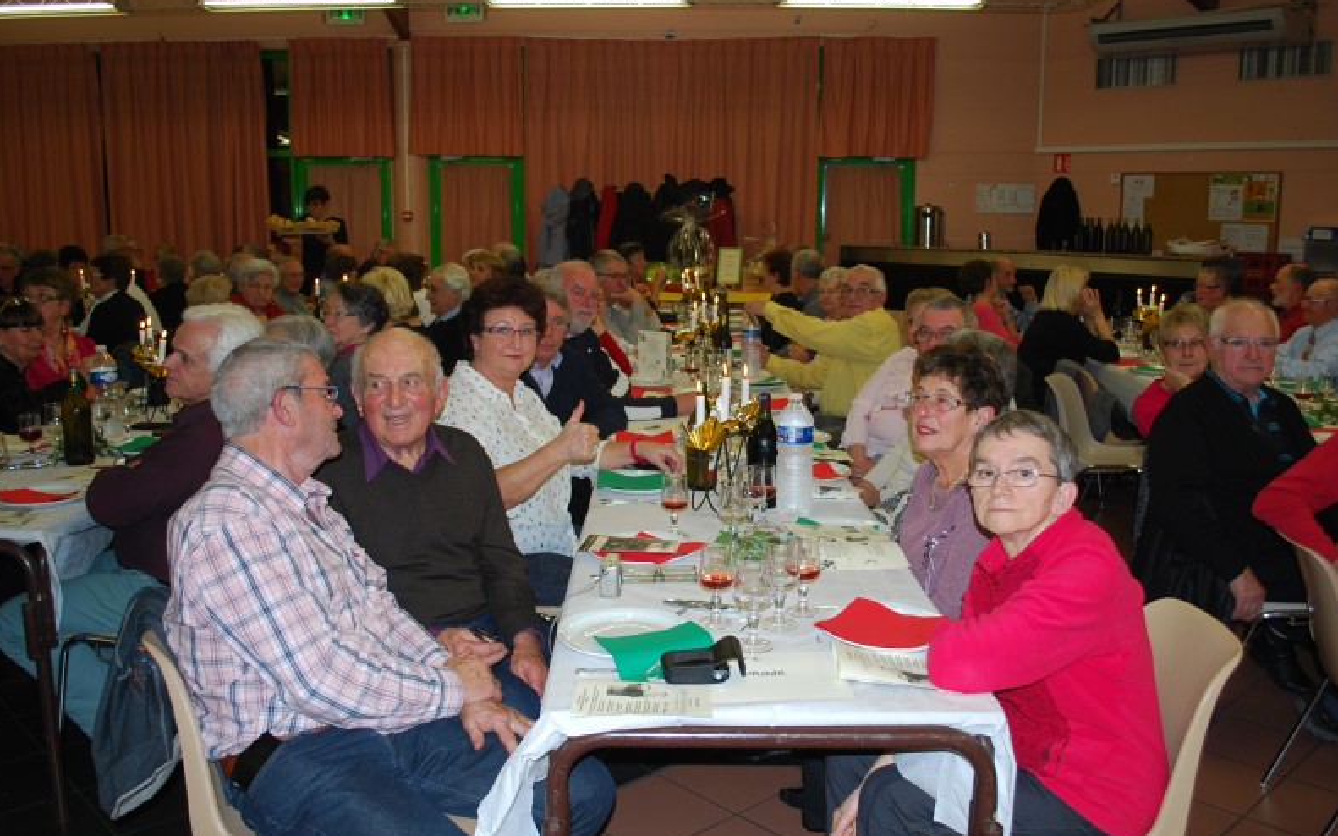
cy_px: 419
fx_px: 1130
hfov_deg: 61.2
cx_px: 665
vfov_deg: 40.6
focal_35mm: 31
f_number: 3.8
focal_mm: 20
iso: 200
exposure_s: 1/60
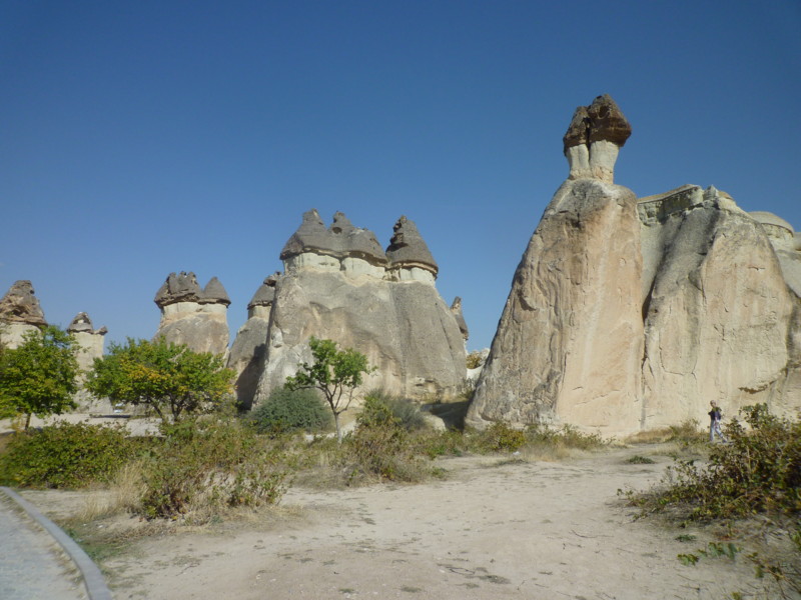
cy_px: 300
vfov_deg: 54.9
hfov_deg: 69.4
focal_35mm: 25
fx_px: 578
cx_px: 400
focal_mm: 4.4
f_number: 5
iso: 80
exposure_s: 1/800
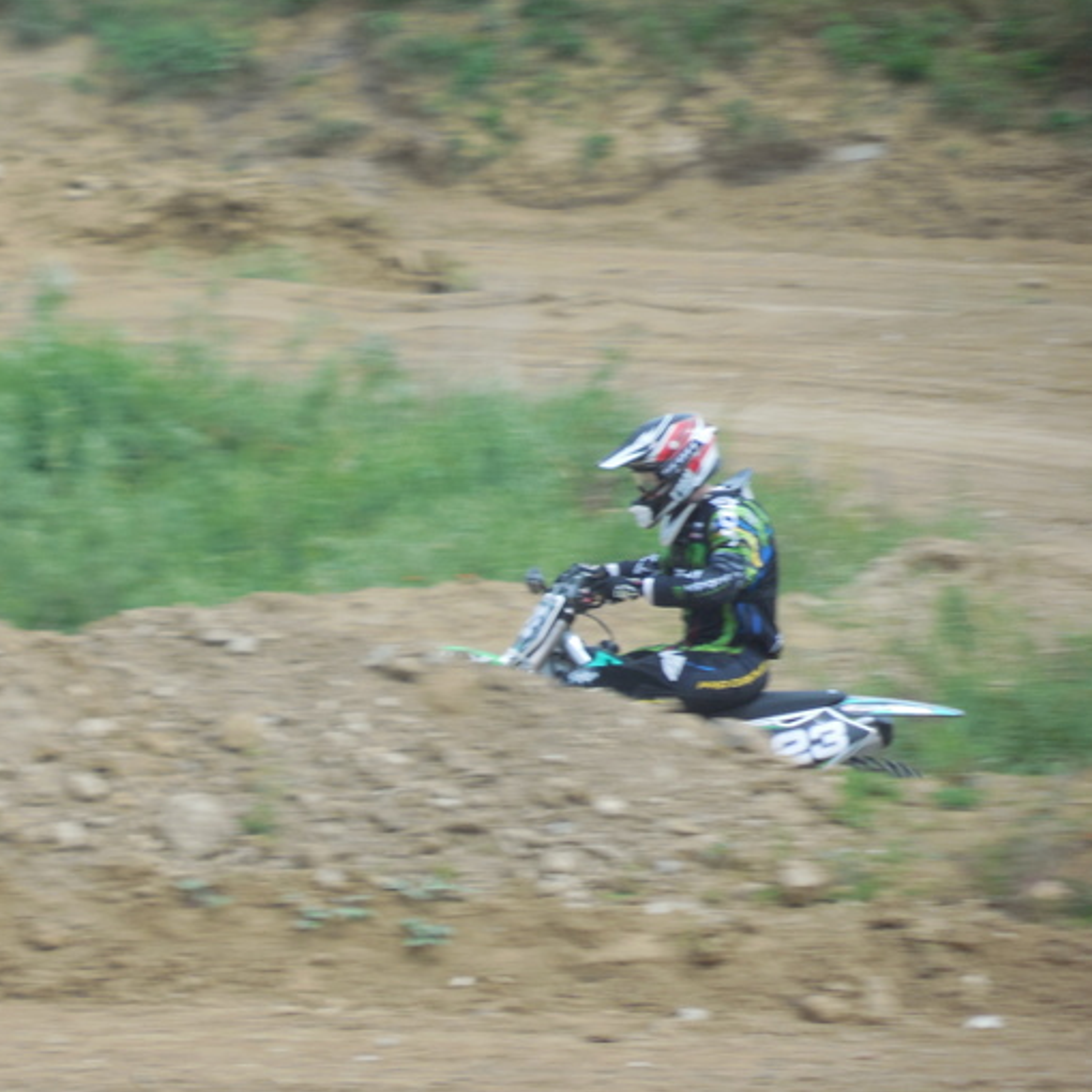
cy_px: 549
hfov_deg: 4.1
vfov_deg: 4.1
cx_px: 396
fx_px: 15168
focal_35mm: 425
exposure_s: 1/320
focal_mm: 63
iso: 125
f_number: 5.9
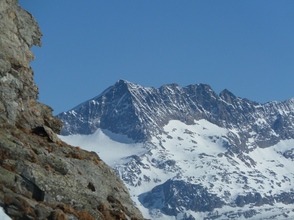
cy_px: 110
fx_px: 1911
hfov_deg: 8.8
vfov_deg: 6.6
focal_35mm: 225
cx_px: 147
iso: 80
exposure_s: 1/800
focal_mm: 37
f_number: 5.6
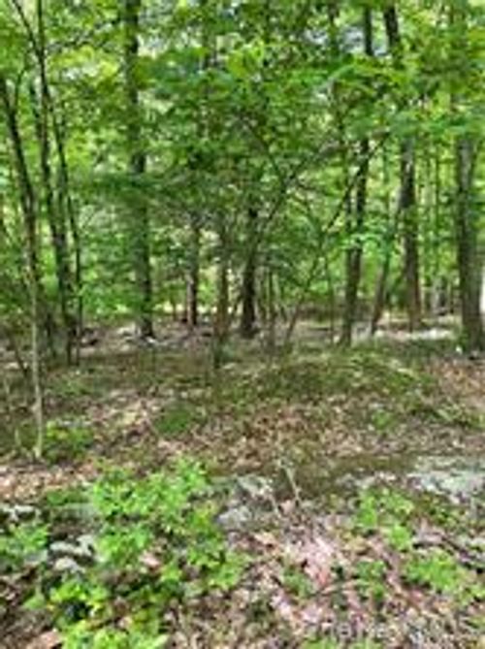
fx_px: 487
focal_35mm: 26
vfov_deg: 67.4
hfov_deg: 53.0
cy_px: 324
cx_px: 242
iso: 50
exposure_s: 1/121
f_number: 1.6
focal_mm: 4.2
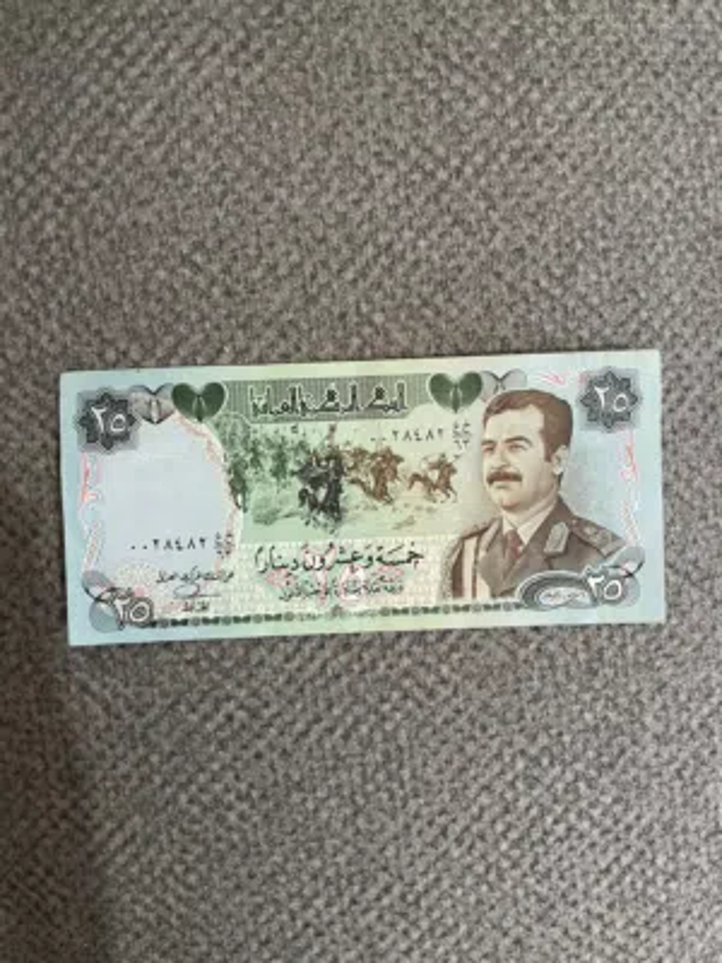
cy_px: 482
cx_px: 361
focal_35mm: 26
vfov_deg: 67.3
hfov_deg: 53.1
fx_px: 723
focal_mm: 4.2
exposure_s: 1/50
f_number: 1.6
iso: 500
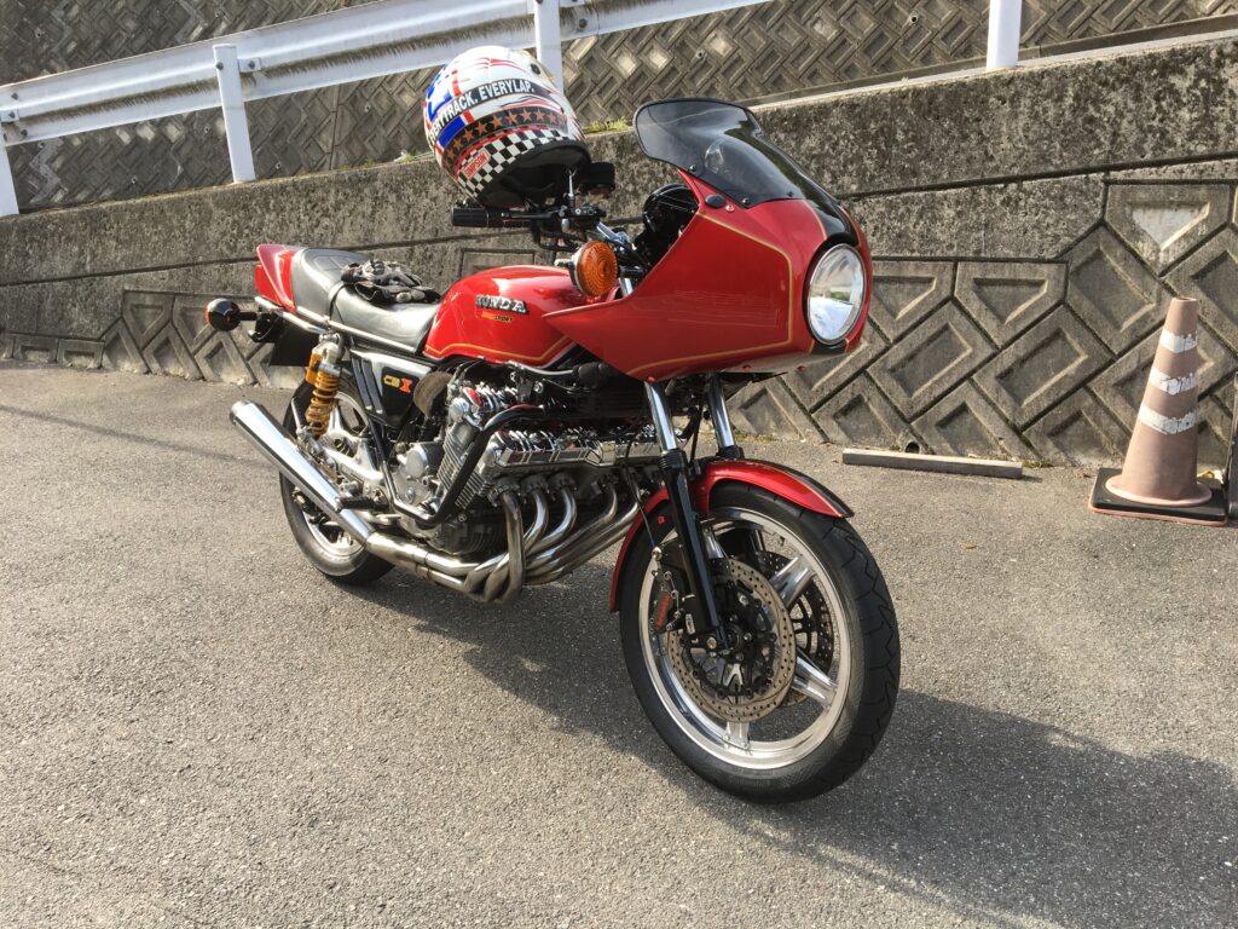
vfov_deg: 48.2
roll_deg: +1.5
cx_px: 619
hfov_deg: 61.7
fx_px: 1037
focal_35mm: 29
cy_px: 464
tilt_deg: -17.9
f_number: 2.2
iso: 25
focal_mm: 4.15
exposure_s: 1/377
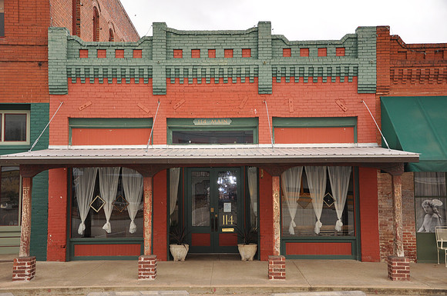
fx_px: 558
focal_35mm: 45
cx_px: 224
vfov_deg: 29.8
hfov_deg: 43.7
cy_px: 148
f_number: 4.2
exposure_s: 1/200
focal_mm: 30
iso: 400
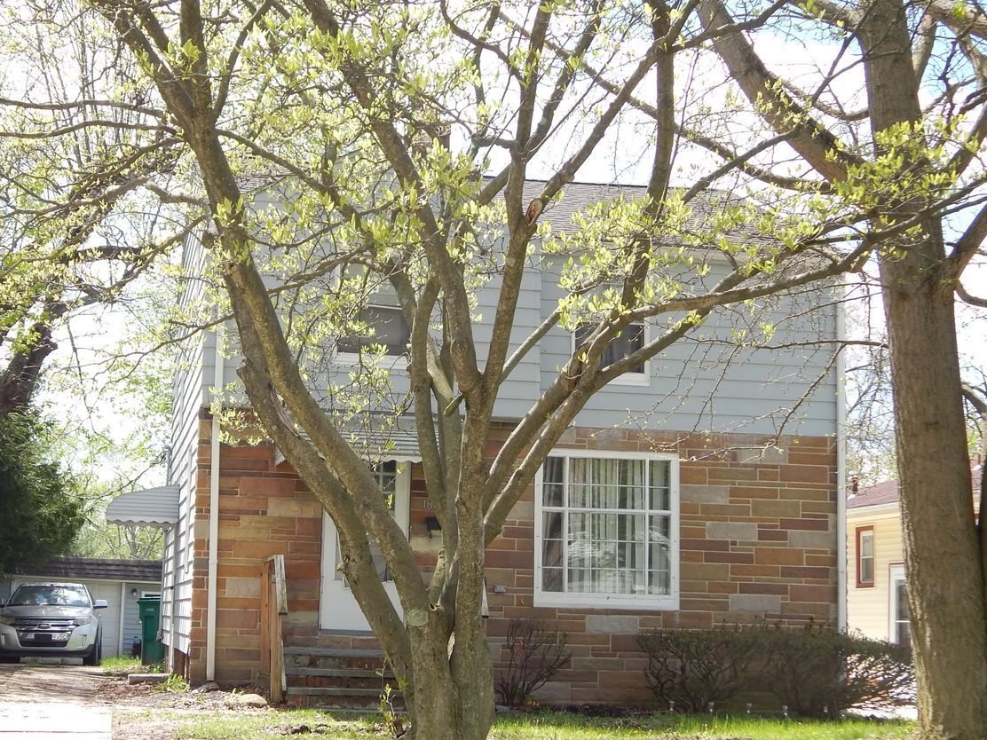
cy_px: 432
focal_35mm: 58
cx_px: 360
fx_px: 1654
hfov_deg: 33.0
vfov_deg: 25.2
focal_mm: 7.7
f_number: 3.6
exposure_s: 1/400
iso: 125
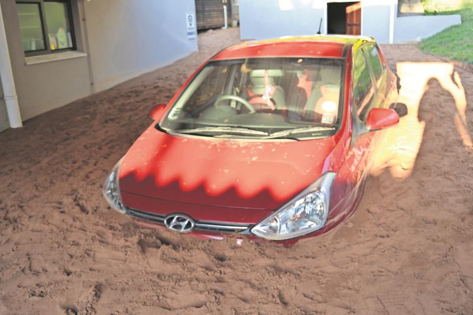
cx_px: 236
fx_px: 433
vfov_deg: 40.0
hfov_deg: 57.2
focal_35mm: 33
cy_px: 158
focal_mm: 22
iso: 400
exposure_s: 1/100
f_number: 5
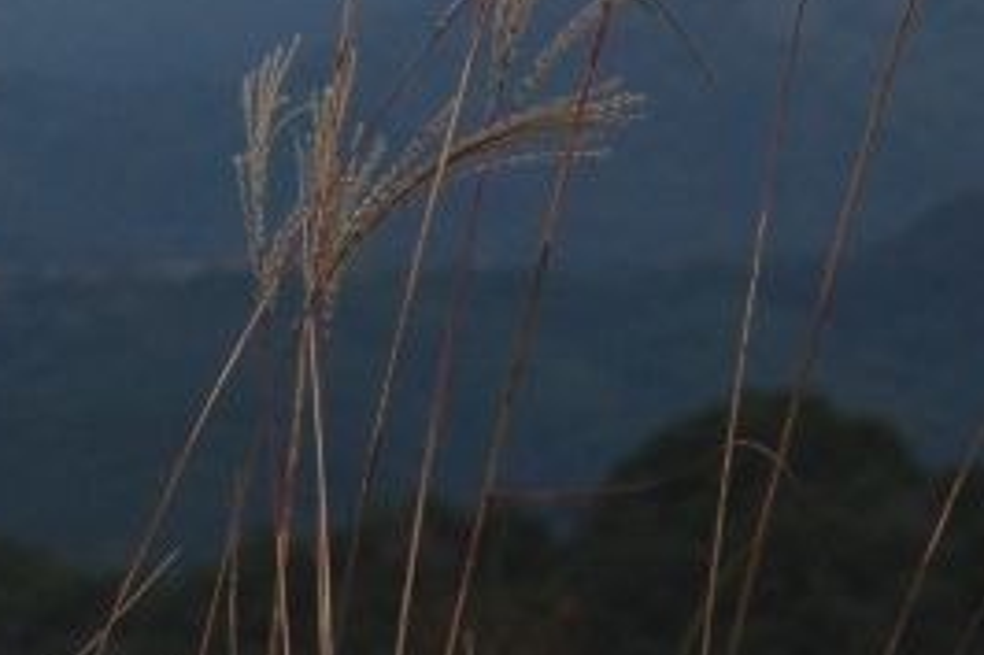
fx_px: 15761
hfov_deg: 3.6
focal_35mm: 577
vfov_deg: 2.4
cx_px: -348
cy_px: -483
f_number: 9
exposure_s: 1/1250
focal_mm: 100
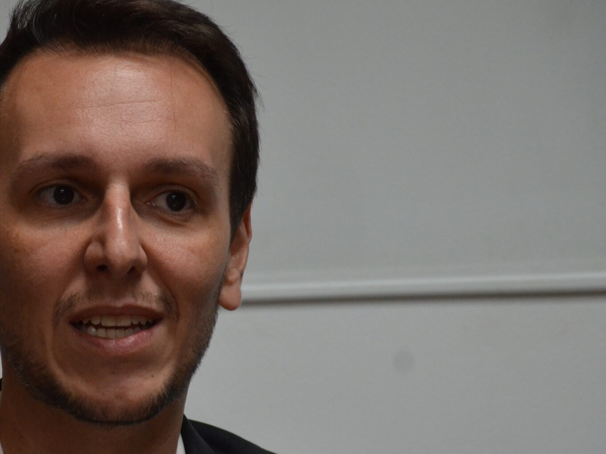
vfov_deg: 3.9
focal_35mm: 380
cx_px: 107
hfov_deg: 5.2
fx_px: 6651
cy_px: 321
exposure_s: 1/100
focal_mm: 140
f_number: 5.6
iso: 1600
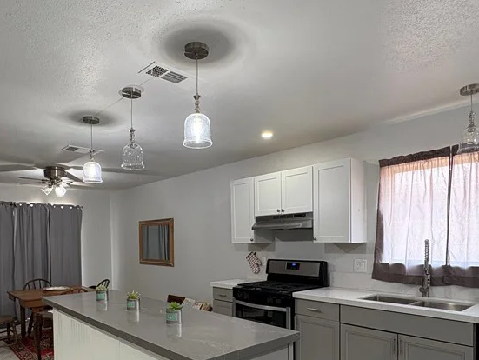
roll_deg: +0.6
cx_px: 206
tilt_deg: -1.2
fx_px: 360
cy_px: 250
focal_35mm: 26
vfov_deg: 51.7
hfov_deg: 67.0
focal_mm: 2.22
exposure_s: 1/60
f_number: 2.2
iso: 200
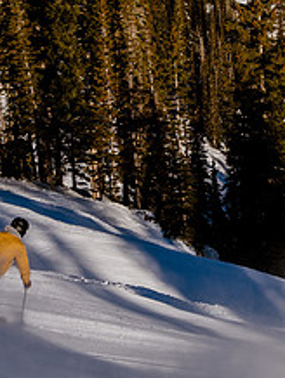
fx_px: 2290
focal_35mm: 209
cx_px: 272
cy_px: 253
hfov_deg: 7.1
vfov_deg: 9.5
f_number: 6.3
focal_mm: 42
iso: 160
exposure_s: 1/1000
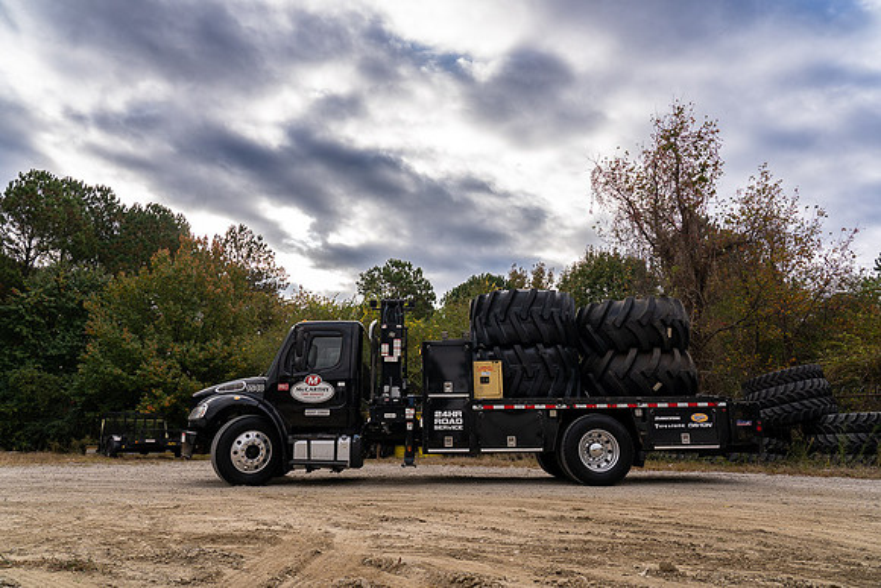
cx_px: 440
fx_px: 587
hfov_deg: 73.7
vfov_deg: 53.2
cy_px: 294
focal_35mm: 24
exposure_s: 1/200
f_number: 6.3
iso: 100
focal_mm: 24
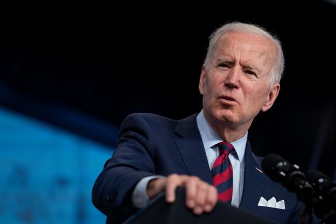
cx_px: 168
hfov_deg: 10.3
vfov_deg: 6.9
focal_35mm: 200
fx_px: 1866
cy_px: 112
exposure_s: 1/250
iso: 1250
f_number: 2.8
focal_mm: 200
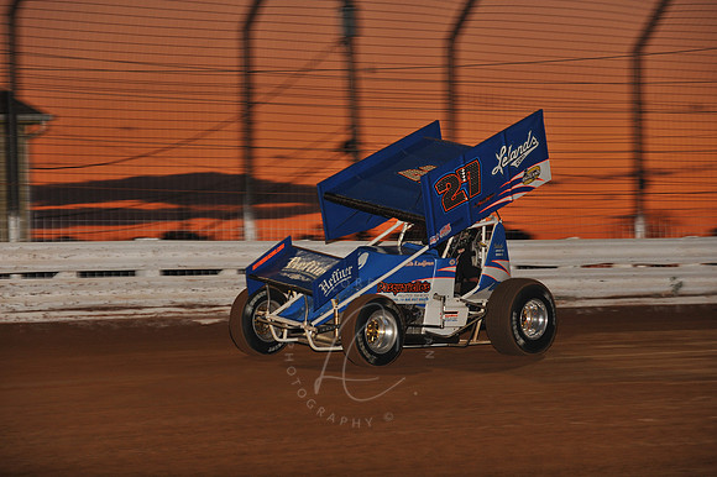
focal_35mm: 135
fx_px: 2687
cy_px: 238
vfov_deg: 10.1
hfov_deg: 15.2
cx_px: 358
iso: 640
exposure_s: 1/320
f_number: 6.3
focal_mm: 135
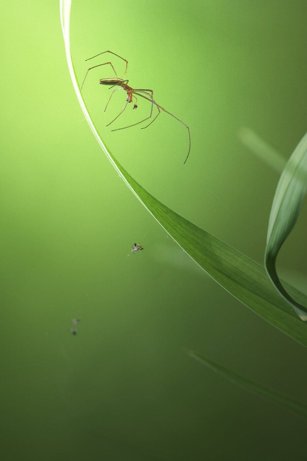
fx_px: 17750
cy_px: 91
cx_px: 119
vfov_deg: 1.5
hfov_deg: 1.0
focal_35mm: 1387
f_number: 11
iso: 2000
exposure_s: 1/500
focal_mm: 791
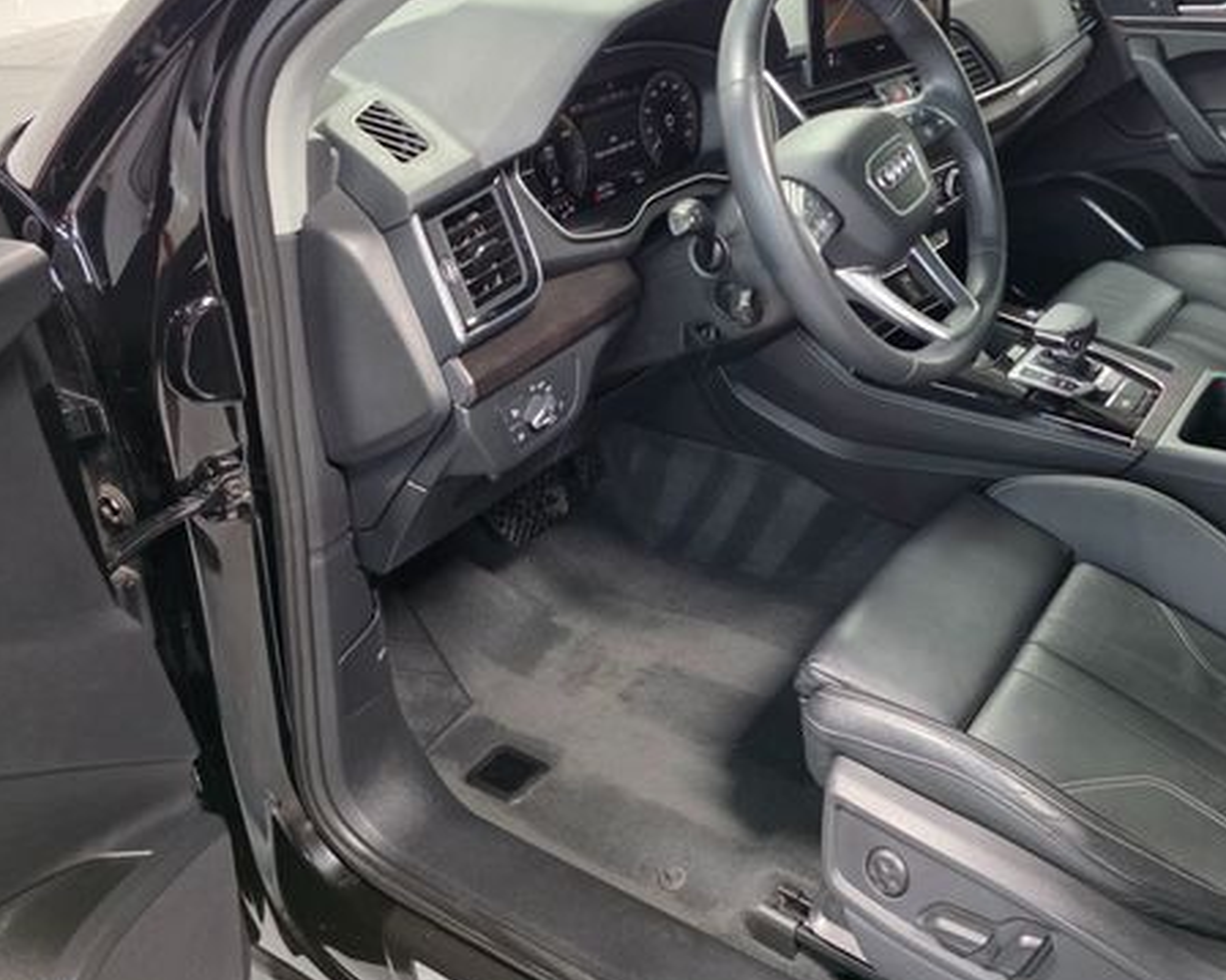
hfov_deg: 54.5
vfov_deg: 45.8
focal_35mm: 32
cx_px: 819
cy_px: 497
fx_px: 1161
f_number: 1.7
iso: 1000
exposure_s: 1/120
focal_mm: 6.3
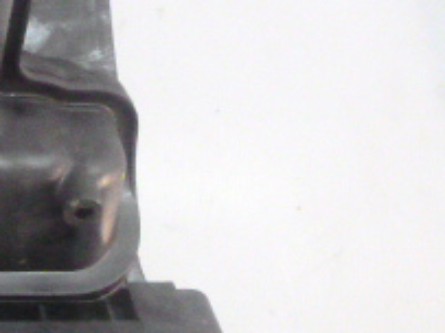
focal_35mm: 79
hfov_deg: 20.7
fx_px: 1015
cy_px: 35
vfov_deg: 18.3
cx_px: -241
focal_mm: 4.5
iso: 1600
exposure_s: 1/30
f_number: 3.9
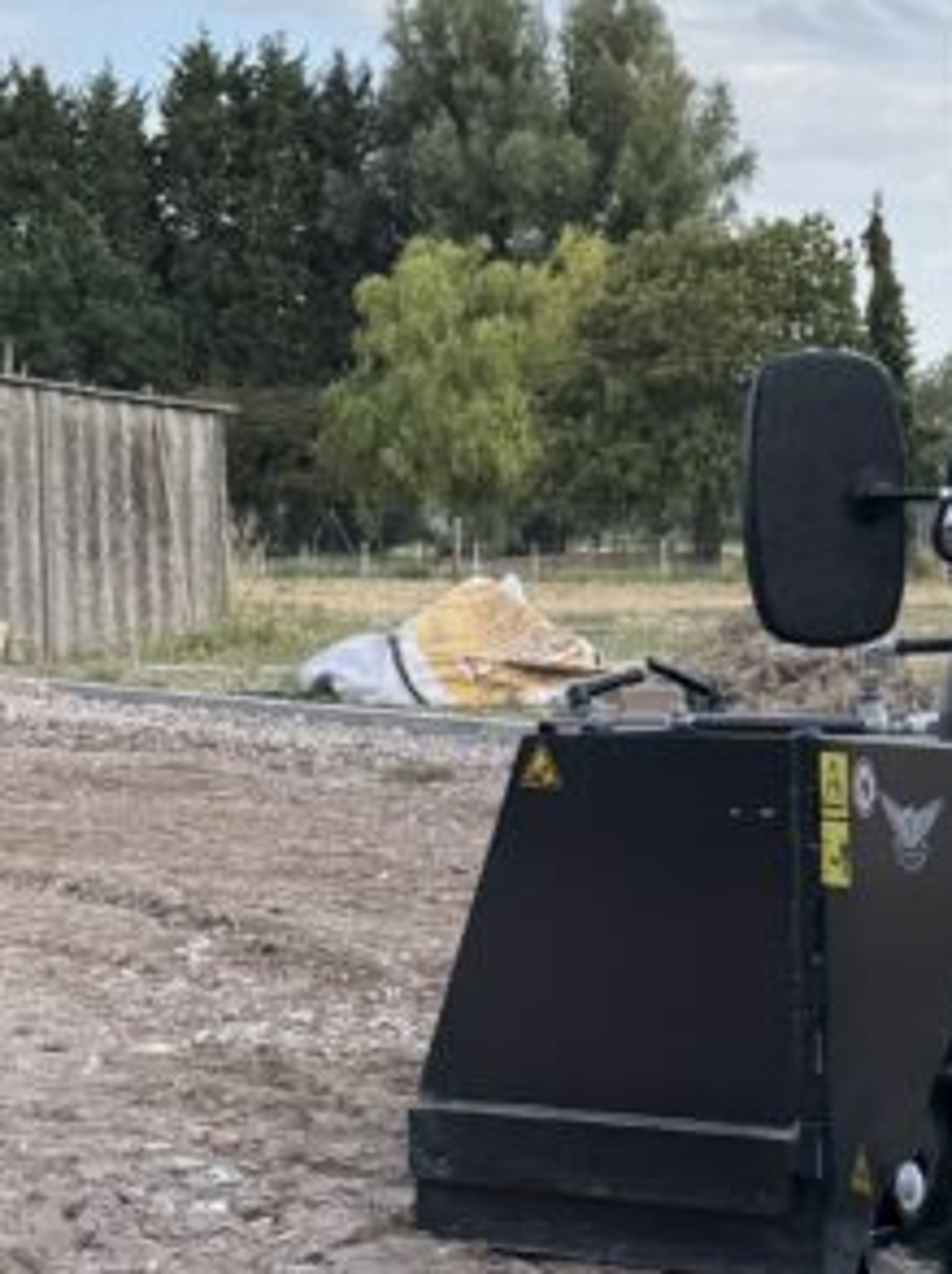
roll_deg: +0.7
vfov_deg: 23.3
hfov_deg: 17.0
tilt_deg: -3.5
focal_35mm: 84
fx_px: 3087
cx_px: 1043
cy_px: 761
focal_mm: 6.76
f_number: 1.78
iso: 80
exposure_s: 1/1361
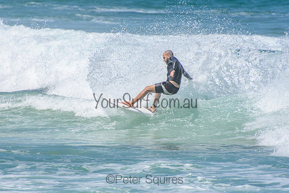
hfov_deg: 3.4
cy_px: 96
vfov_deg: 2.3
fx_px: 4818
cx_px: 144
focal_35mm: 600
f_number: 5.6
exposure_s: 1/2000
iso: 250
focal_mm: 400
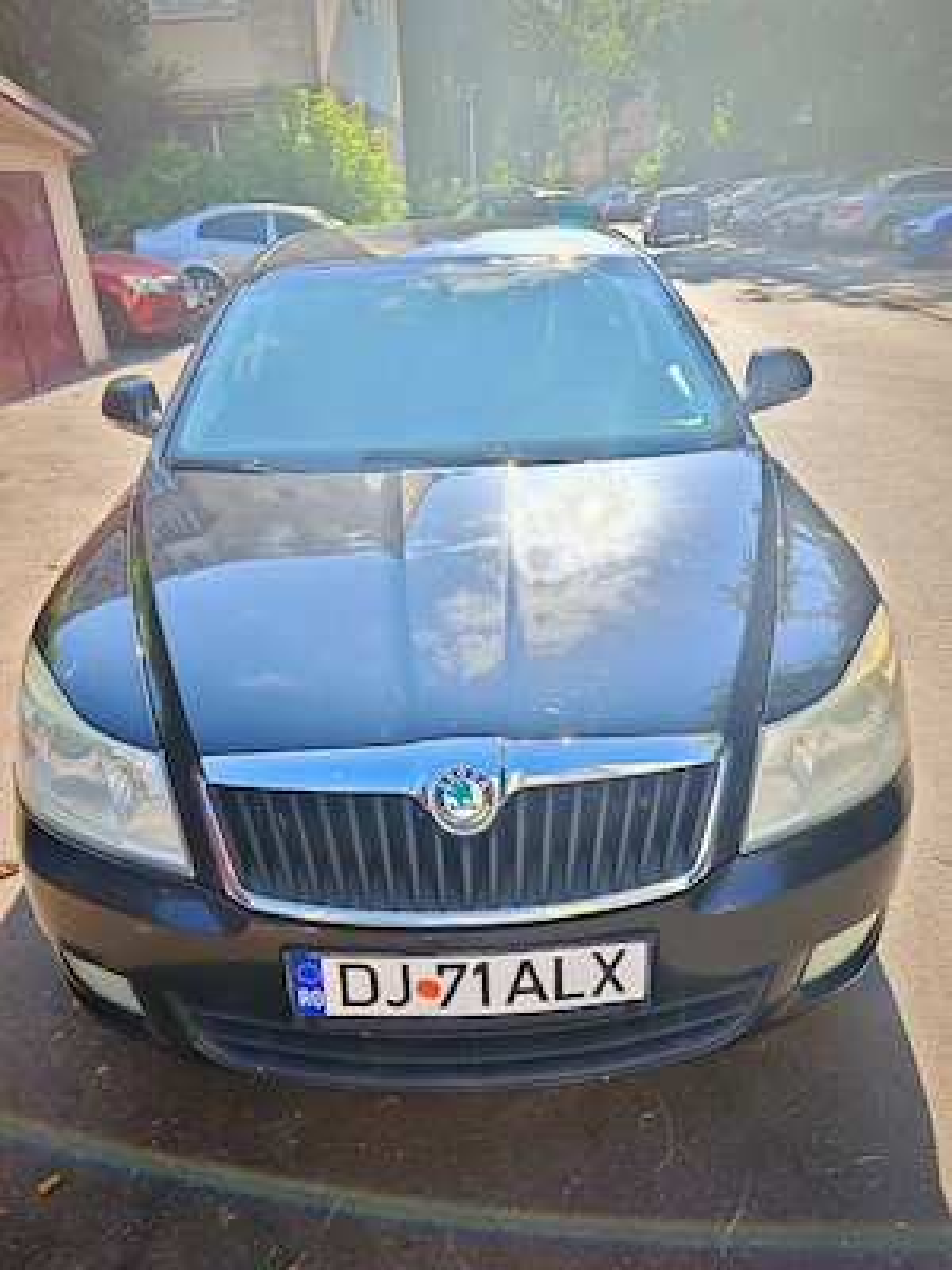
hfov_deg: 51.4
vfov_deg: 65.3
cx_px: 476
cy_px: 635
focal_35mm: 27
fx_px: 990
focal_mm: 6.67
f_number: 1.9
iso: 50
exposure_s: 1/910
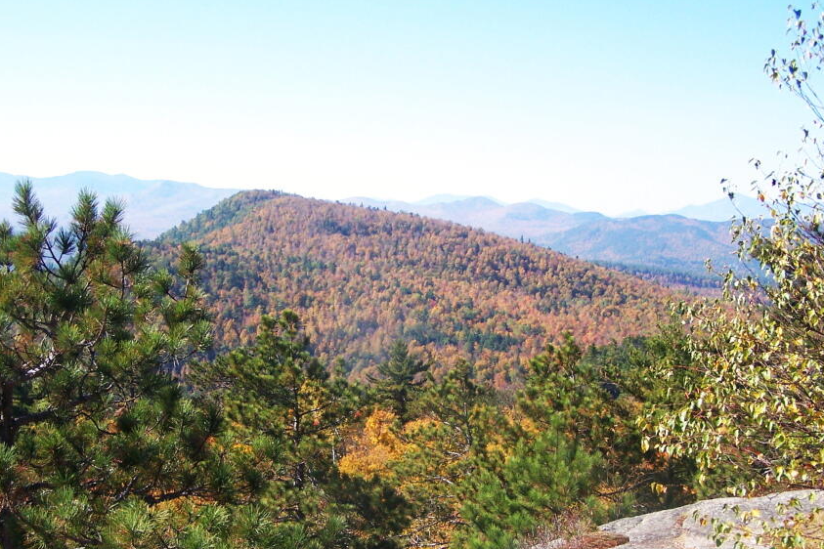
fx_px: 1099
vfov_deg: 28.0
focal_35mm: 48
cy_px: 332
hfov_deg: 41.1
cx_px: 388
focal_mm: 6.3
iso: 80
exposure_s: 1/800
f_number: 2.8
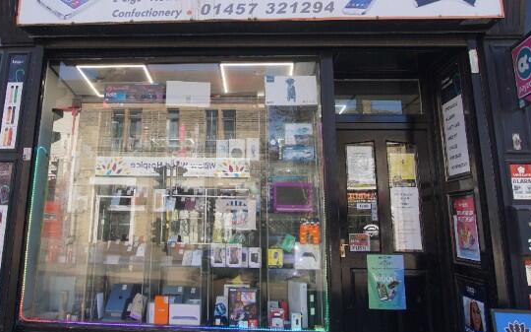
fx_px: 419
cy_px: 163
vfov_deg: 43.1
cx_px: 229
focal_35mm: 29
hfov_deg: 64.4
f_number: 4
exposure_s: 1/160
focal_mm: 10
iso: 100
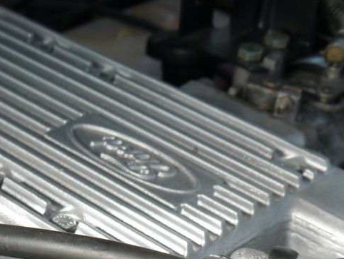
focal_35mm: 106
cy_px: 295
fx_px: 1054
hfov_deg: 18.4
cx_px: 89
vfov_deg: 13.6
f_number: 4
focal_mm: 16
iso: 160
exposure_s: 1/100
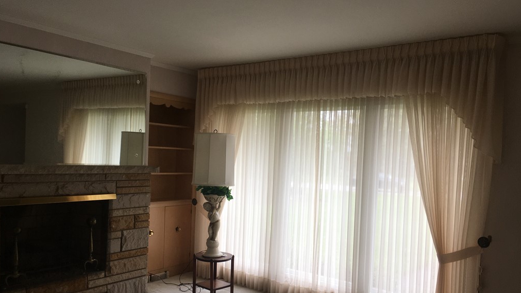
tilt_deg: -3.1
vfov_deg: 36.5
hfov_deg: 61.0
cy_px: 181
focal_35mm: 32
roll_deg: -3.0
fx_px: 442
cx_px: 261
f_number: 2.2
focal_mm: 4.15
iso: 32
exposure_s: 1/50
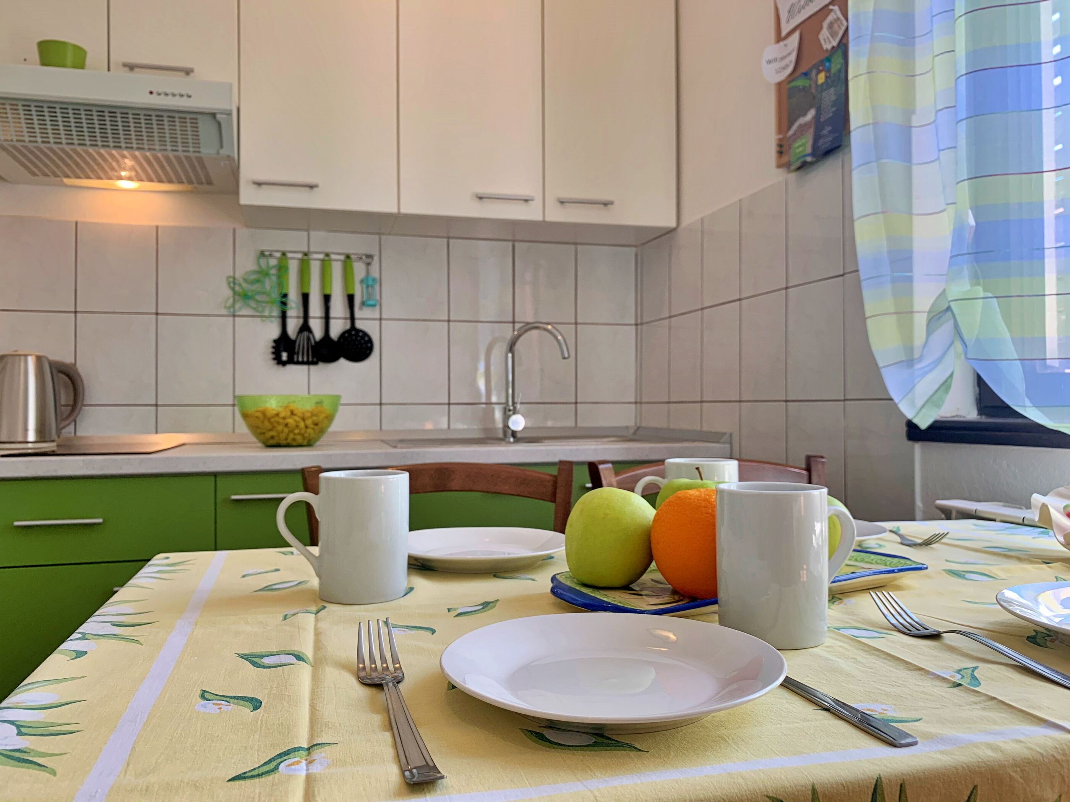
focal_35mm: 26
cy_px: 401
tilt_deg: +0.3
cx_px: 535
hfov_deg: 67.3
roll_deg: +0.3
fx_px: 804
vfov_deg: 53.1
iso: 64
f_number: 1.8
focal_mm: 4.25
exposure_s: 1/121
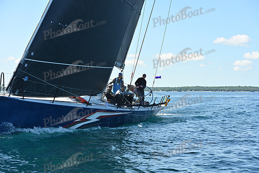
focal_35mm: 70
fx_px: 504
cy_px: 86
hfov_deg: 28.8
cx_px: 130
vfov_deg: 19.5
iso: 320
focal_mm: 70
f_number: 7.1
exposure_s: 1/1000
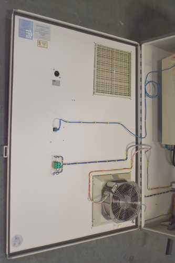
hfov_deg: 31.9
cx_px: 88
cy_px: 132
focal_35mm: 42
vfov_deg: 46.4
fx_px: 306
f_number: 4.2
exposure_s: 1/250
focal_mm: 28
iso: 640
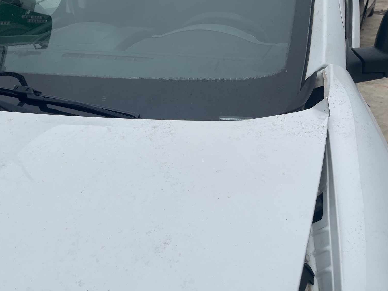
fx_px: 370
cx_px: 161
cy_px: 141
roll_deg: +5.1
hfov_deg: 55.1
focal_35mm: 33
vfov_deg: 42.9
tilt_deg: -24.3
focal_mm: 4.2
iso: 32
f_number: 1.6
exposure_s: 1/1261
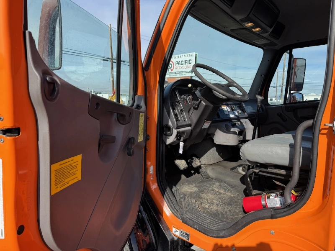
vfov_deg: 56.8
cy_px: 126
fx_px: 232
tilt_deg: -6.5
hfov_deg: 71.6
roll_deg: -0.9
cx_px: 168
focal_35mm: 24
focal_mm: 6.76
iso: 80
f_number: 1.78
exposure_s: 1/2604
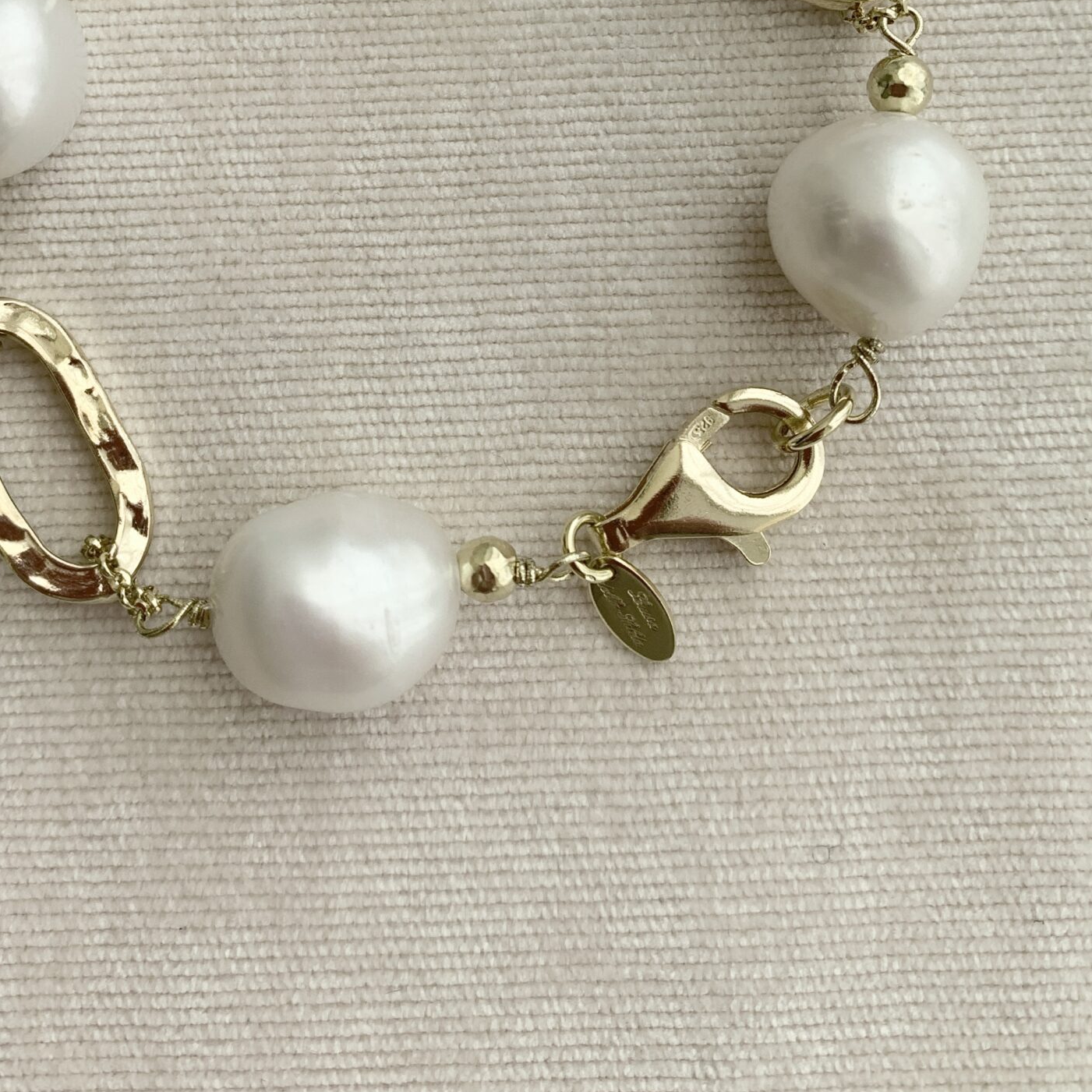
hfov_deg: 39.9
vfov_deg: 38.3
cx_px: 436
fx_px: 1499
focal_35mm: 42
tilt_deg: -82.8
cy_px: 196
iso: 25
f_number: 1.8
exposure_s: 1/463
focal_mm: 4.25
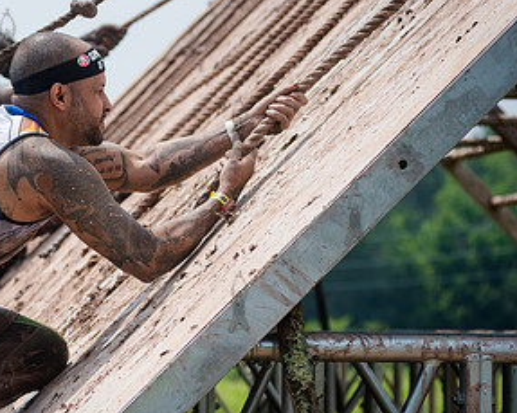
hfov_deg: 12.6
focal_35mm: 152
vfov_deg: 10.1
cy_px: 214
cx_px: 5
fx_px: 2323
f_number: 4
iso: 400
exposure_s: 1/4000
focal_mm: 80
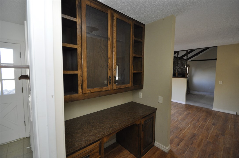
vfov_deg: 77.1
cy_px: 79
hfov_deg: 100.5
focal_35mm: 15
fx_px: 99
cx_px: 120
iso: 800
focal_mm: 10
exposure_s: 1/60
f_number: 4
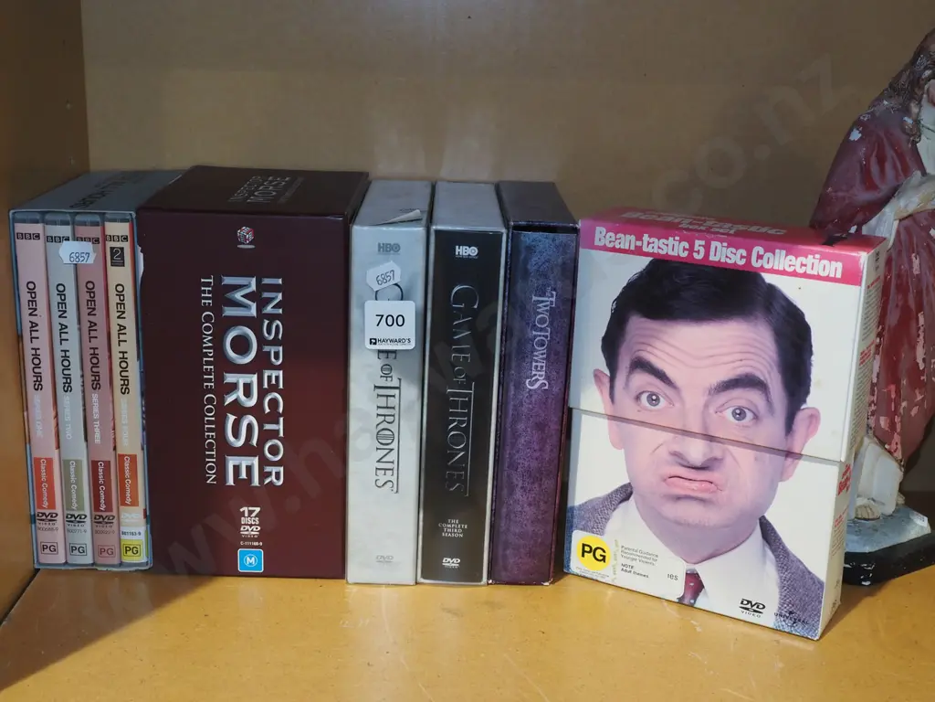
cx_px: 468
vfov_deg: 32.9
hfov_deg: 42.9
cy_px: 351
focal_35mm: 44
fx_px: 1188
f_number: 5.6
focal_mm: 22
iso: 1600
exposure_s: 1/60
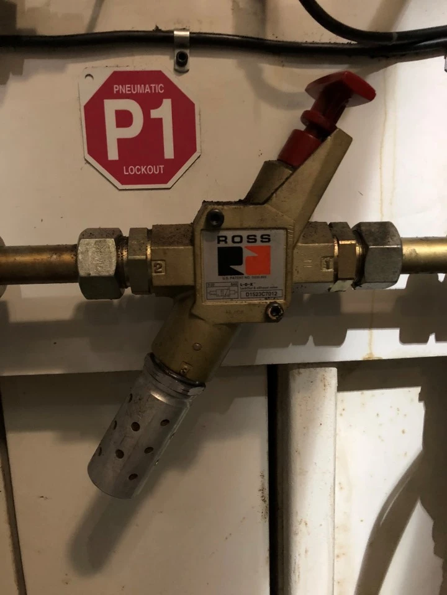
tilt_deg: -12.3
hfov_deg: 49.7
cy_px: 298
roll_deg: +1.8
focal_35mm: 28
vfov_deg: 63.4
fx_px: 482
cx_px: 224
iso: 125
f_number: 1.8
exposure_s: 1/4
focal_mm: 3.99
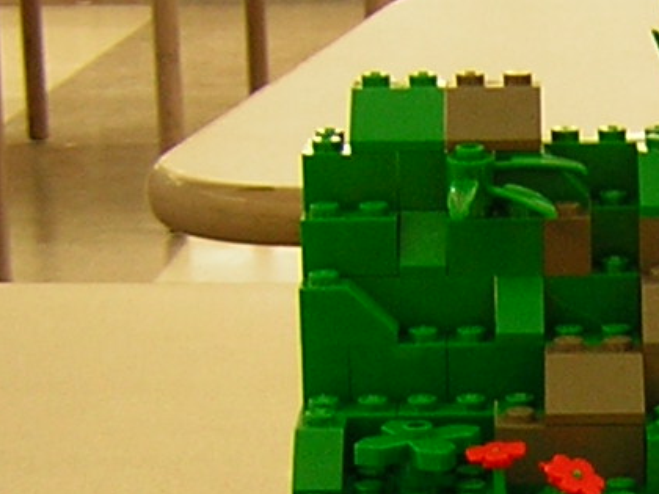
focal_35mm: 137
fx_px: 2608
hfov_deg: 14.0
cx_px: 777
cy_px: 552
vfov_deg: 10.7
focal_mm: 4.7
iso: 50
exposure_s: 1/5.8
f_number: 2.6
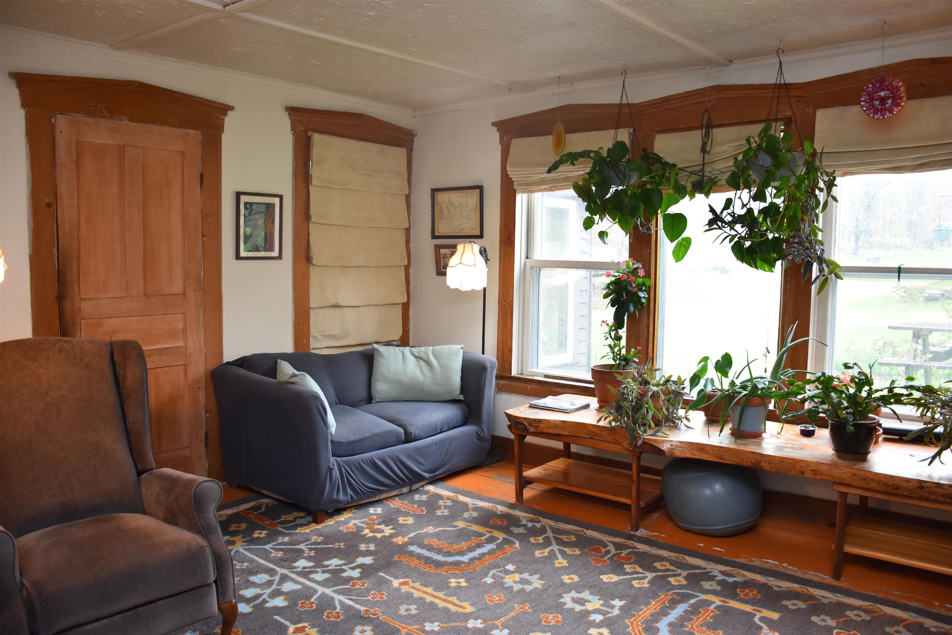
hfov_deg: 67.4
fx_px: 714
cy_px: 318
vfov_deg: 47.9
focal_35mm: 27
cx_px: 476
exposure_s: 1/60
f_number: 4
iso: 720
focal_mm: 18
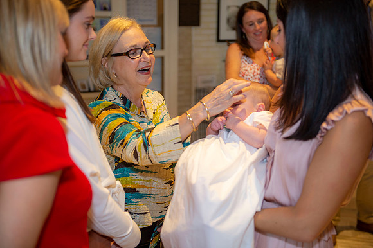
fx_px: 497
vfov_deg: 28.0
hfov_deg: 41.1
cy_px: 124
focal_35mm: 48
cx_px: 186
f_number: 2.8
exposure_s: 1/100
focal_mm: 48
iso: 640
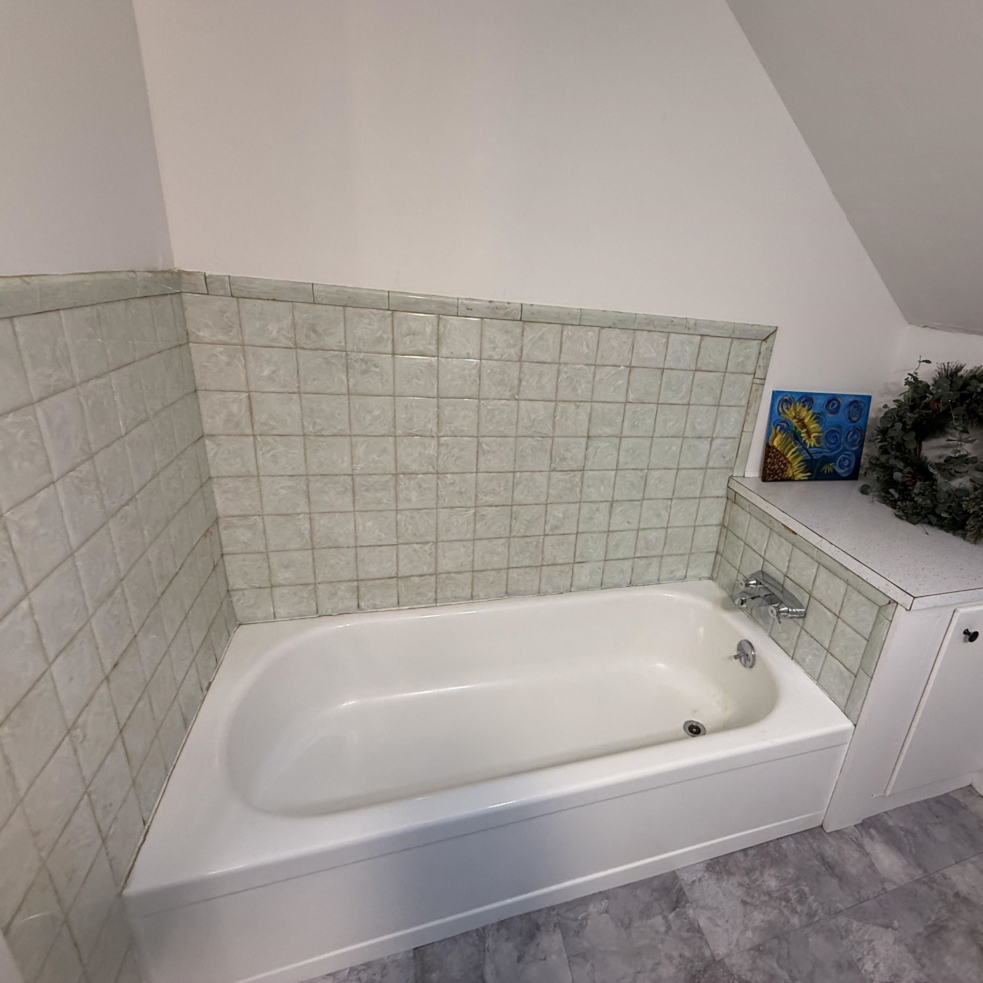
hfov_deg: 82.6
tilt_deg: -19.7
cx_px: 606
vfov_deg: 83.9
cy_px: 477
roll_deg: -7.1
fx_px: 546
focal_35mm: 17
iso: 200
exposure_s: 1/120
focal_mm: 2.22
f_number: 2.2
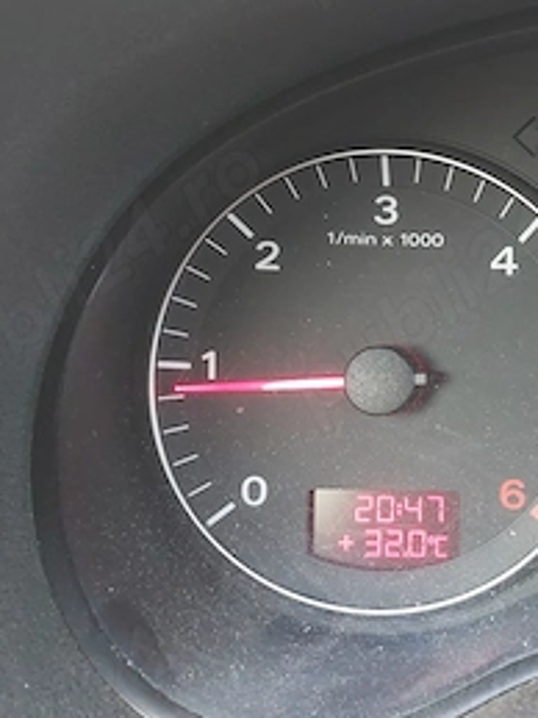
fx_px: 1203
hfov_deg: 22.9
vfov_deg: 33.2
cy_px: 310
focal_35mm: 58
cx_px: 666
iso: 400
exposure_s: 1/33
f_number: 1.8
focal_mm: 5.23
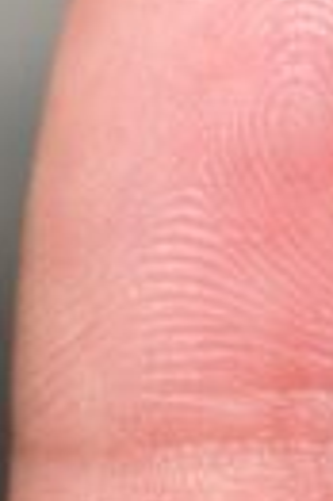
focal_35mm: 331
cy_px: 402
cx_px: 249
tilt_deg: -66.1
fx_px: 4604
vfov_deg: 6.2
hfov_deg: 4.1
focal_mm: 5.96
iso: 50
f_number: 1.6
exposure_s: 1/91
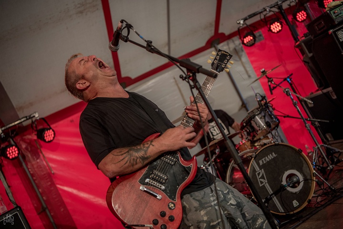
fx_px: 458
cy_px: 114
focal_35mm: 48
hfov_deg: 41.1
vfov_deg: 28.1
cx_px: 172
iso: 640
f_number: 2.8
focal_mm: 48
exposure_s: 1/100
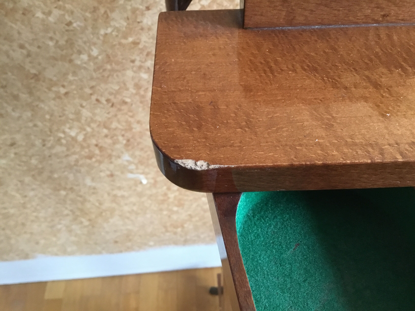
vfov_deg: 45.4
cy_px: 156
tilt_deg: -50.5
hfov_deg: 58.4
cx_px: 208
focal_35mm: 31
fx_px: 372
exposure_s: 1/25
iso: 200
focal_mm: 3.3
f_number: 2.4
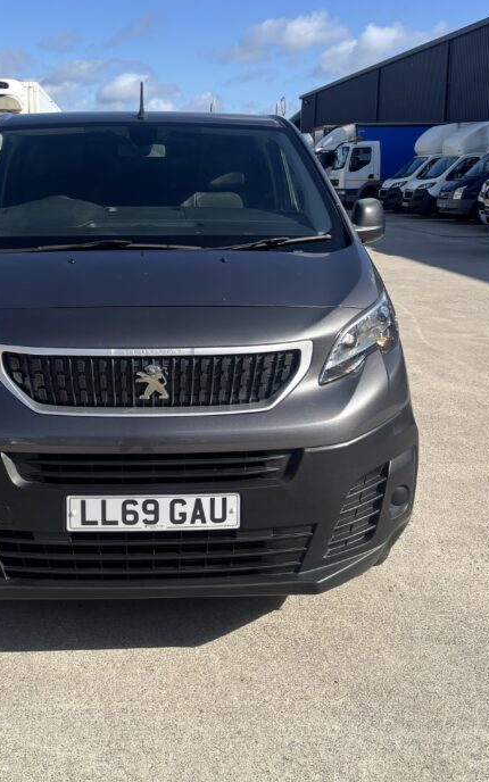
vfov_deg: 47.5
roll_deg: -1.0
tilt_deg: -6.9
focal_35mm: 41
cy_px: 264
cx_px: 158
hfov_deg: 31.0
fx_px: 874
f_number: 1.6
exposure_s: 1/3021
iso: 50
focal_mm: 5.96
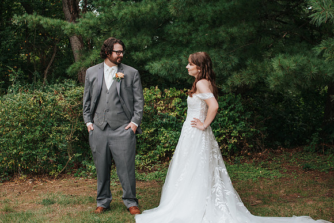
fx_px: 487
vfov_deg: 25.8
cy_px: 112
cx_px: 167
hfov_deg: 37.8
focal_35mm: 52
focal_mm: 35
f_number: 3.5
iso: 200
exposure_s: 1/400
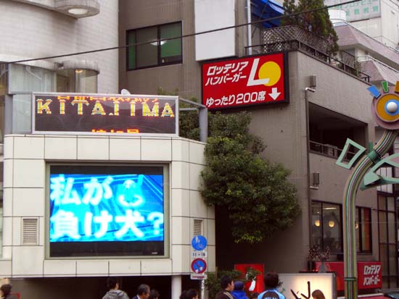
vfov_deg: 18.7
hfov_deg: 24.7
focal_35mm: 79
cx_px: 200
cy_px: 150
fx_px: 911
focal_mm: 12.8
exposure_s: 1/160
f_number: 4.1
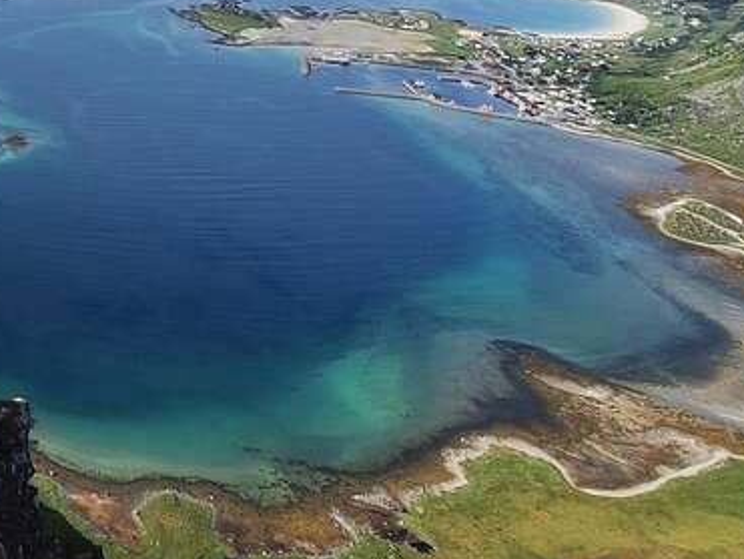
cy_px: 68
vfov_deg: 32.9
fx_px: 904
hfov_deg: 37.4
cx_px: -78
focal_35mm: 42
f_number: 2.2
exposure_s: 1/1488
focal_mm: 1.74
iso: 40
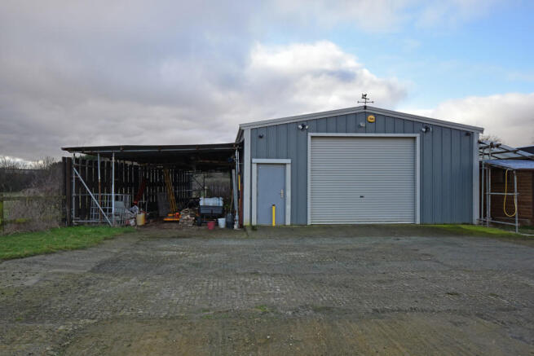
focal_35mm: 30
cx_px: 267
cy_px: 178
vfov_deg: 43.6
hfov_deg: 61.9
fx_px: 445
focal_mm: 20
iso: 180
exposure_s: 1/250
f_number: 5.6
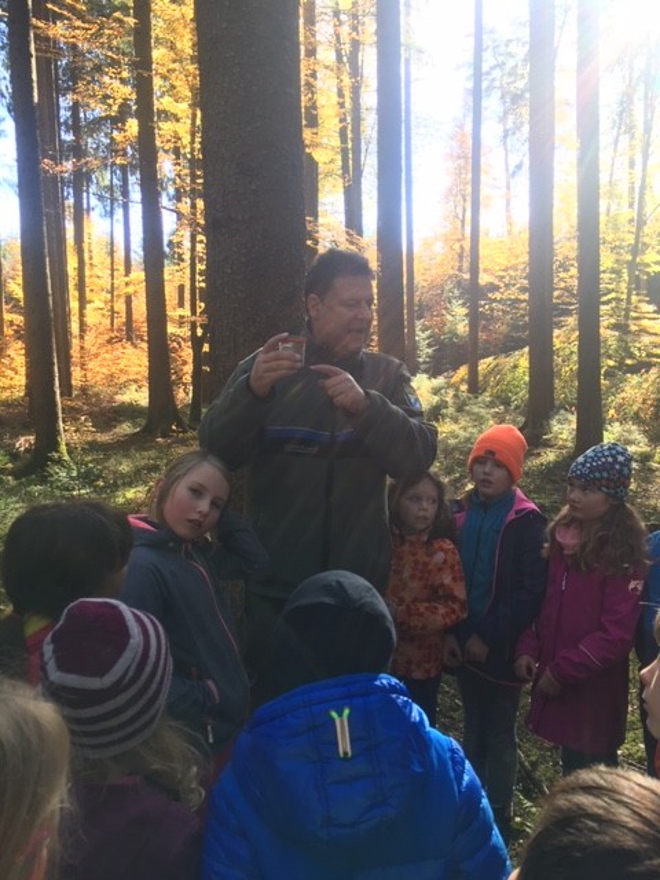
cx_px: 330
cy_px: 440
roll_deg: +0.4
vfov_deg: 61.7
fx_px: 737
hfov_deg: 48.2
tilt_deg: -5.7
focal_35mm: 29
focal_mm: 4.15
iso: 32
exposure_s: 1/100
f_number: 2.2
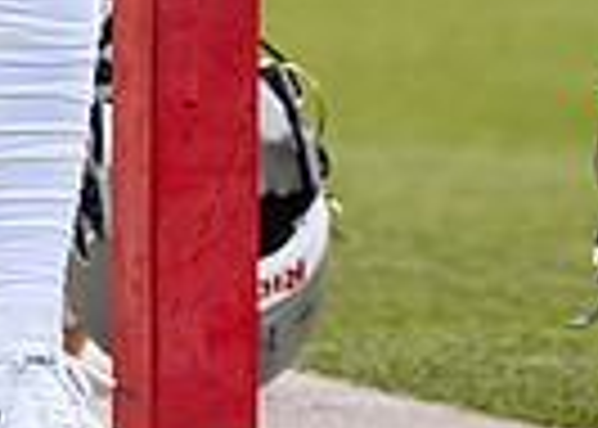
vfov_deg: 1.6
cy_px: -389
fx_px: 15608
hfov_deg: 2.2
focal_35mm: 919
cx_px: -79
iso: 640
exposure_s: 1/2500
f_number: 2.8
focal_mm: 159
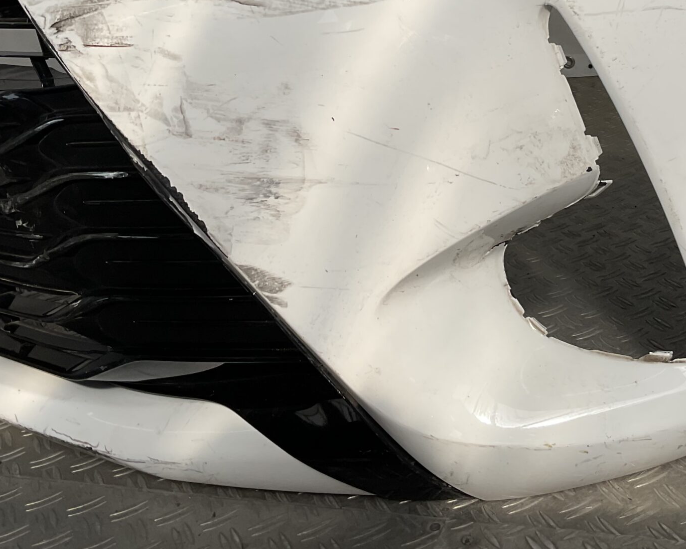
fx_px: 1076
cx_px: 455
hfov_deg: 35.0
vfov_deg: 28.1
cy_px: 126
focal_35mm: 53
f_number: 1.8
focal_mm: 3
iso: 16
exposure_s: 1/1626
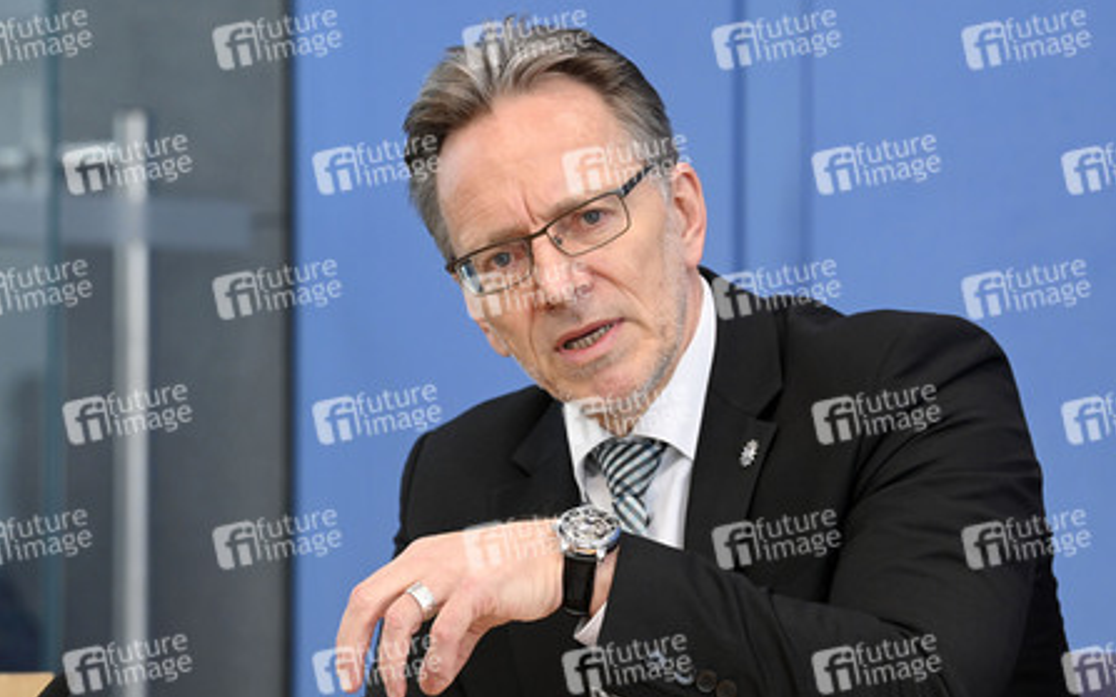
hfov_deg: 14.0
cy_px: 352
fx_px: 4530
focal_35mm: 149
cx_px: 560
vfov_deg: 8.8
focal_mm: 145
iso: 3200
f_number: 5.6
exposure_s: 1/400
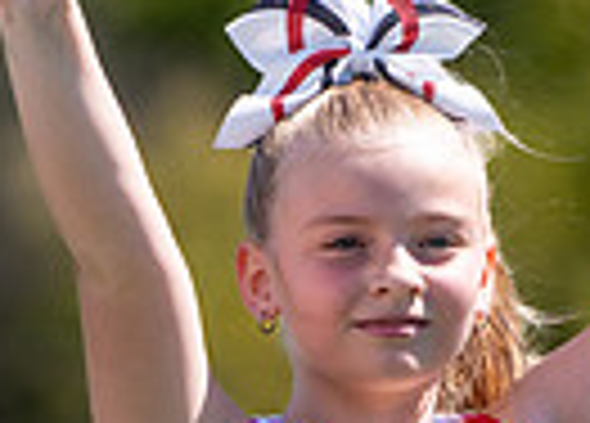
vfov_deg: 0.8
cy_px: 509
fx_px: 29168
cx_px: 501
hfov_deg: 1.2
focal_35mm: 1738
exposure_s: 1/1250
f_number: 5.6
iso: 200
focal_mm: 339
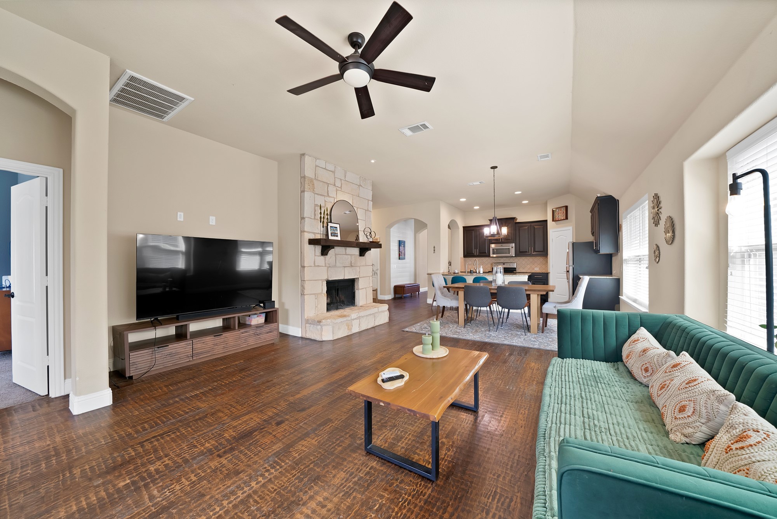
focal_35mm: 12
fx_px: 259
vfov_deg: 90.1
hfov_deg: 112.6
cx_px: 388
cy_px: 260
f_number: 9
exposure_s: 1/2.5
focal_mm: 12
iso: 640
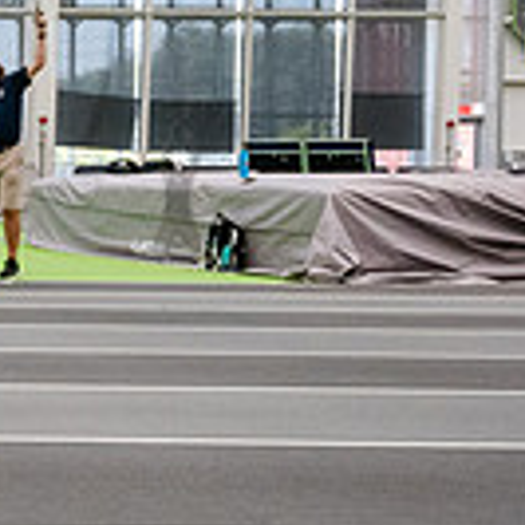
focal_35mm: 89
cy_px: 184
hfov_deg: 15.0
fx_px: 1527
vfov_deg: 19.5
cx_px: -588
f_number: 3.5
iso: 6400
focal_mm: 24
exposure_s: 1/1600
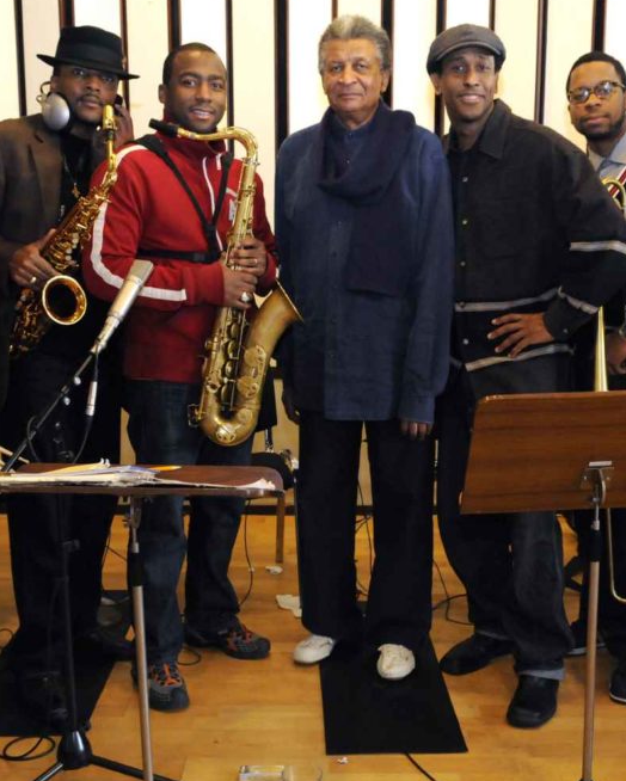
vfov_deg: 42.0
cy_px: 388
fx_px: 1018
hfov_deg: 34.2
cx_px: 342
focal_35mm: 44
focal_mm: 20
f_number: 4
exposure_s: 1/60
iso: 1600
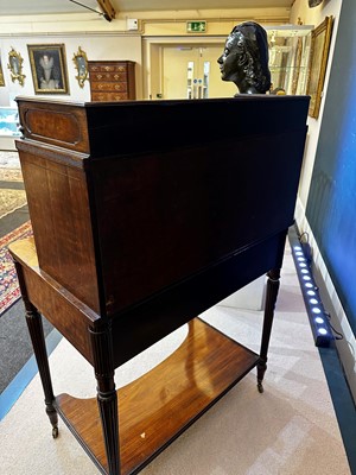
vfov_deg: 71.6
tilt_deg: -24.8
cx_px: 178
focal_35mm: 24
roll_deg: -0.8
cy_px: 238
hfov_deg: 56.8
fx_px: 329
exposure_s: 1/50
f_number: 1.78
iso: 400
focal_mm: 6.86
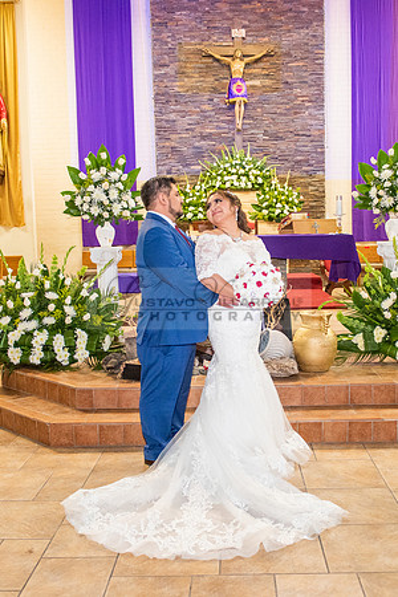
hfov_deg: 34.2
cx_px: 230
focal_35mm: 39
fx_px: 646
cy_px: 313
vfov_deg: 49.6
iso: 2000
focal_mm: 24
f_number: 2.8
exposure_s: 1/160
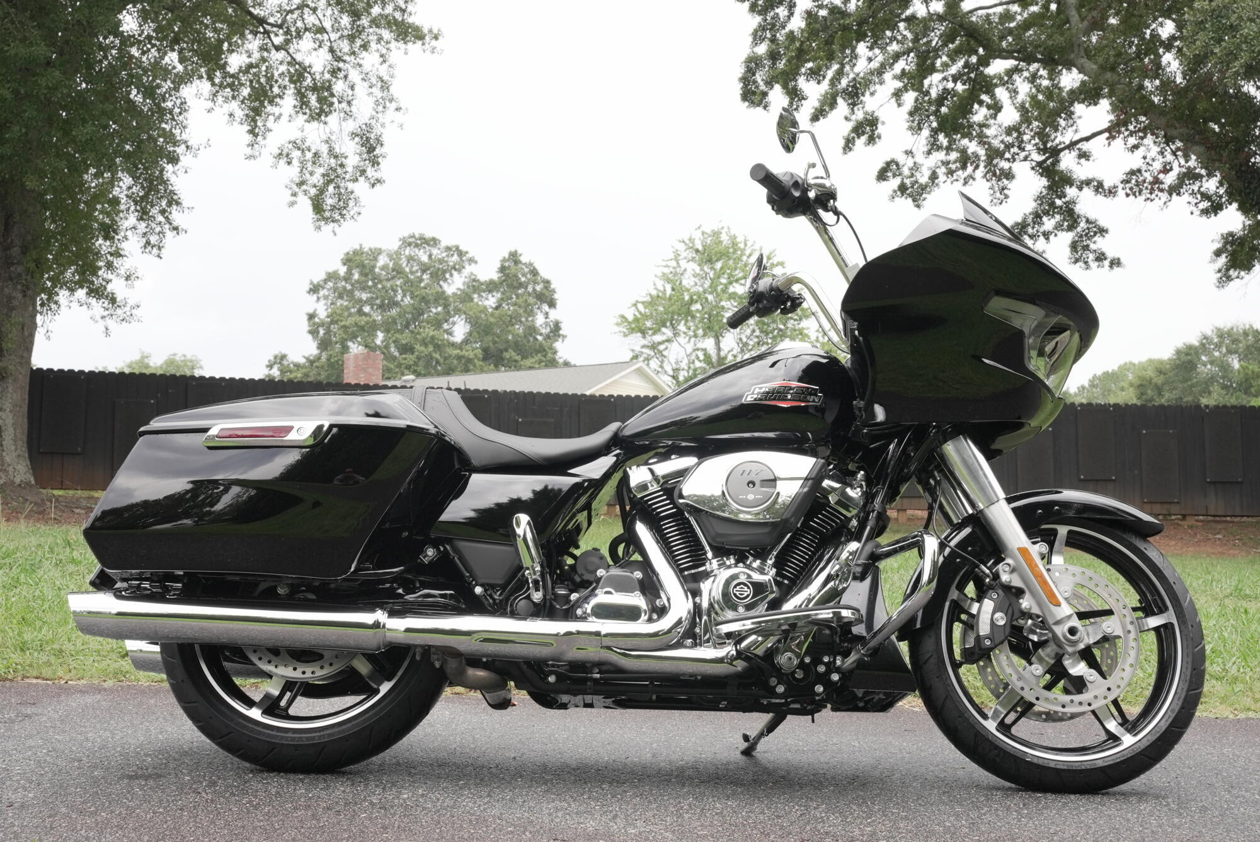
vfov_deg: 29.2
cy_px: 421
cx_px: 630
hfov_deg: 42.6
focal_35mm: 46
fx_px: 1614
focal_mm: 46.1
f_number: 11
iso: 1250
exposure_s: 1/125
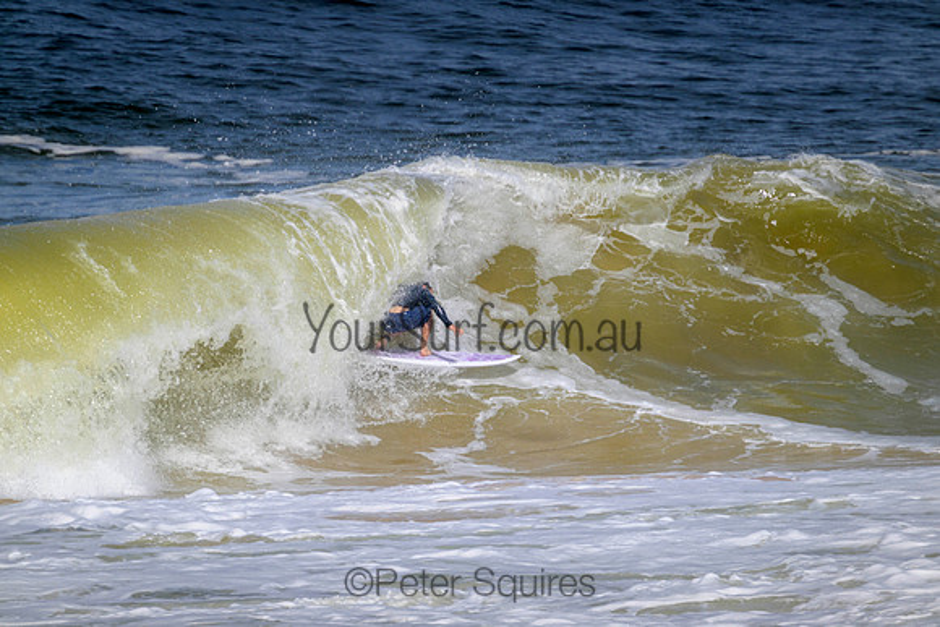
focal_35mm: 800
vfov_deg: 1.7
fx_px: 20893
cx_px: 470
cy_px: 314
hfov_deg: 2.6
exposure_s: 1/2000
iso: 400
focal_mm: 800
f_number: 11
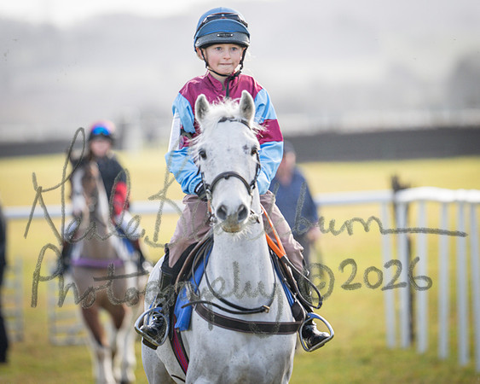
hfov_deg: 2.9
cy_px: 192
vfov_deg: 2.3
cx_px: 240
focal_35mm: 676
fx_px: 9600
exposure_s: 1/640
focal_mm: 400
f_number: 4.5
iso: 400
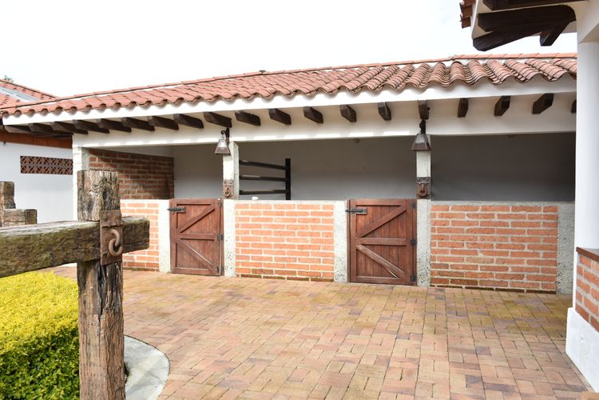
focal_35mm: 27
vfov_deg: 47.9
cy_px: 200
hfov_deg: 67.4
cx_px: 300
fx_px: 449
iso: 100
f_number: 5.6
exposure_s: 1/100
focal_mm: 18
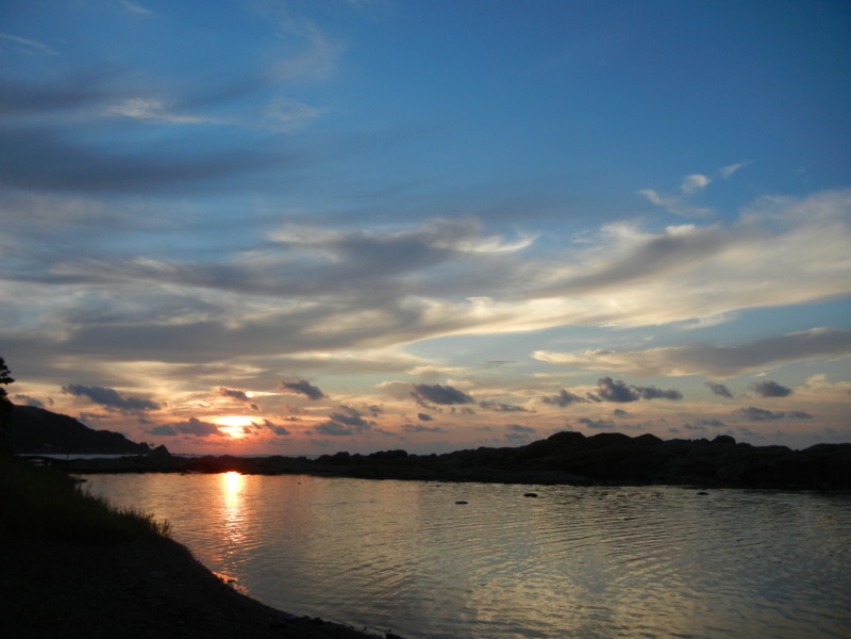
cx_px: 426
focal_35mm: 30
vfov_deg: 46.8
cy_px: 320
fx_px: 738
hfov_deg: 60.0
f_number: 3.5
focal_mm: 5.4
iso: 160
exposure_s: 1/606
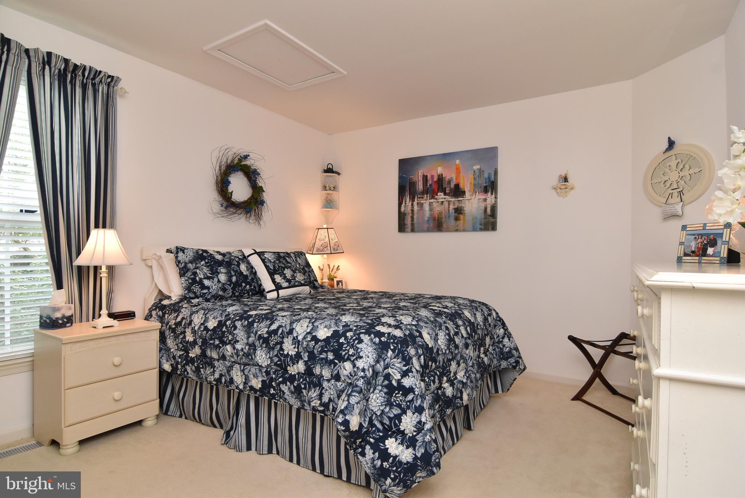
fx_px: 373
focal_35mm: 18
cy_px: 249
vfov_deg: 67.5
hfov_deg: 90.0
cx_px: 372
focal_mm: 12
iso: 800
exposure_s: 1/50
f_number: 8
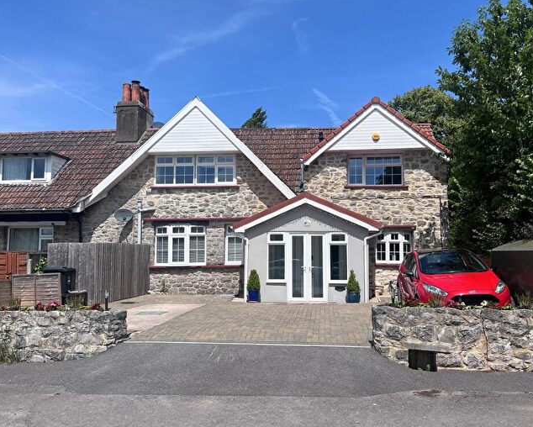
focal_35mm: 28
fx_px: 442
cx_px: 292
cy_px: 217
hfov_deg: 62.1
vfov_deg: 51.6
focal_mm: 5.1
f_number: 1.6
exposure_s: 1/5076
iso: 50
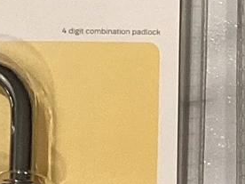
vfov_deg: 6.2
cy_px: 518
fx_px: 1592
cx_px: 449
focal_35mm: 225
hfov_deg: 8.4
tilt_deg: -80.7
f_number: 2.4
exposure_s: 1/60
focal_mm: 3.3
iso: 100
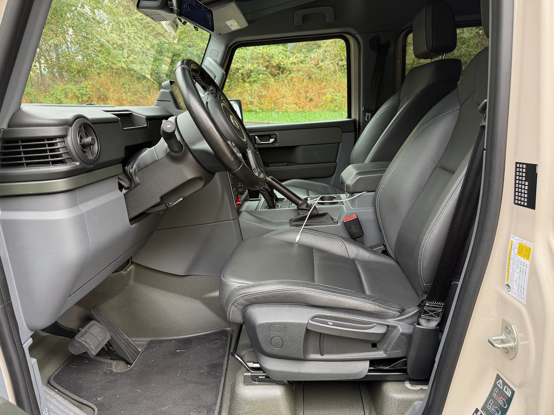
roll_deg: -2.0
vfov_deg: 56.8
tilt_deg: -13.8
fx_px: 384
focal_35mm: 24
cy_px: 208
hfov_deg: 71.6
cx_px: 277
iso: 100
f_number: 1.78
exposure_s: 1/127
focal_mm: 6.76
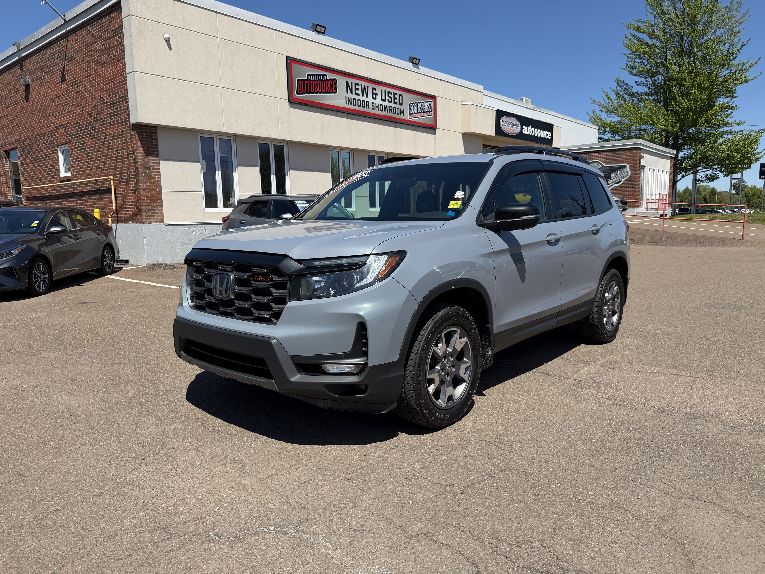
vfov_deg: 56.8
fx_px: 530
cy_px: 287
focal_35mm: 24
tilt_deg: -7.8
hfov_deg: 71.6
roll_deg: +1.2
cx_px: 382
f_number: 1.78
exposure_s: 1/5319
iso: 80
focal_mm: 6.76
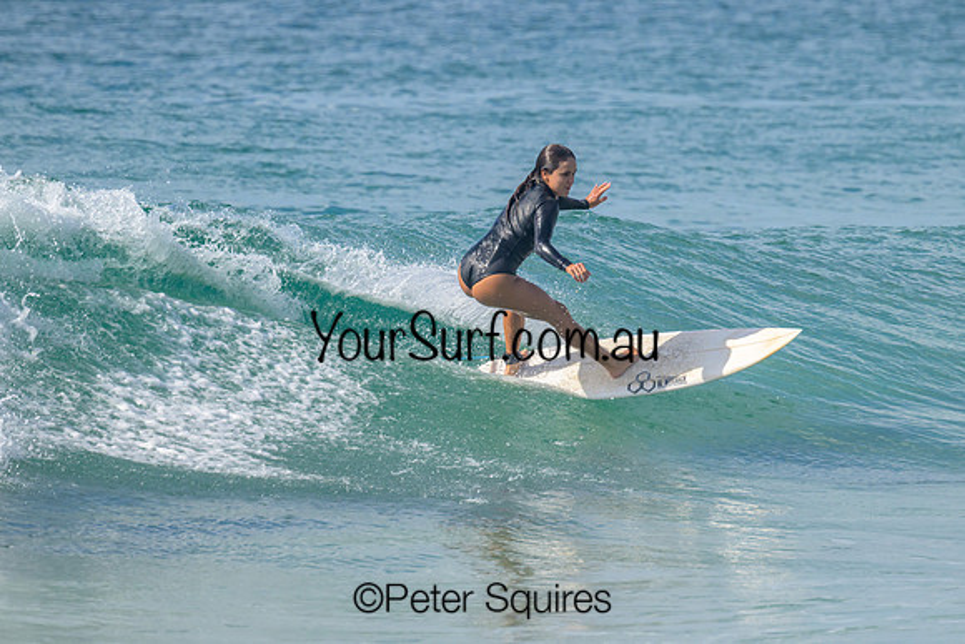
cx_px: 556
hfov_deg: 2.7
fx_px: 20438
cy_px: 272
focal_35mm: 762
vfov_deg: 1.8
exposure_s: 1/2000
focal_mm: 660
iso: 720
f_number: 11
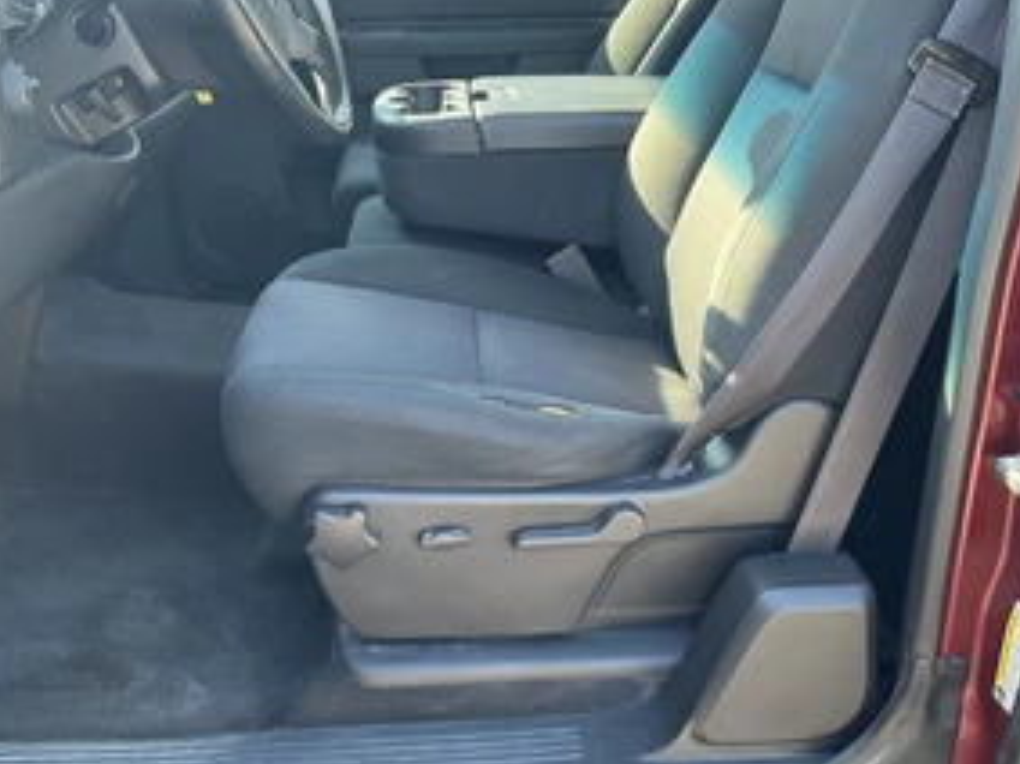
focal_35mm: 41
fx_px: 1208
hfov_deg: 45.8
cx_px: 505
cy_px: 443
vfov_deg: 35.0
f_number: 1.8
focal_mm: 3
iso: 64
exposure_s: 1/110
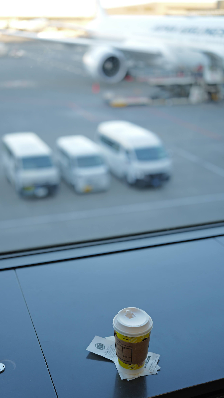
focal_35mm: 46
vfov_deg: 44.6
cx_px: 100
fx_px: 486
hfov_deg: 25.9
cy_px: 196
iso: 100
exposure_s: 1/100
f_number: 2.2
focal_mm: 43
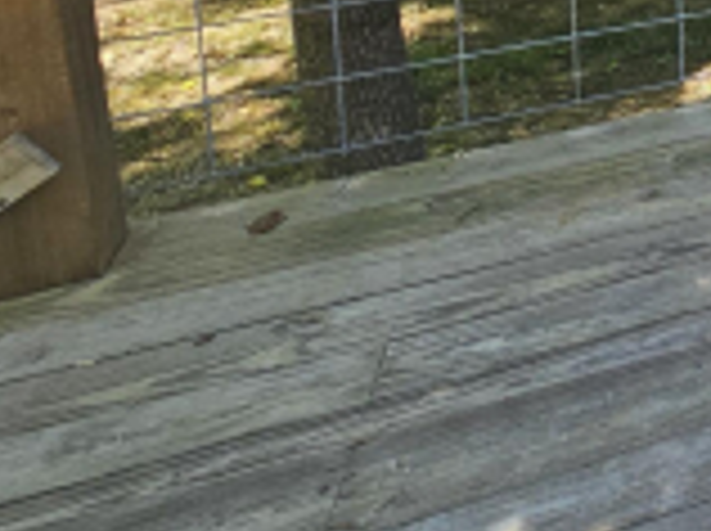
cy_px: -405
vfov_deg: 19.9
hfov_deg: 21.3
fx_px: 1128
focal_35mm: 55
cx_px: 1307
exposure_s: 1/343
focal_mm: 2.2
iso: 50
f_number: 2.2
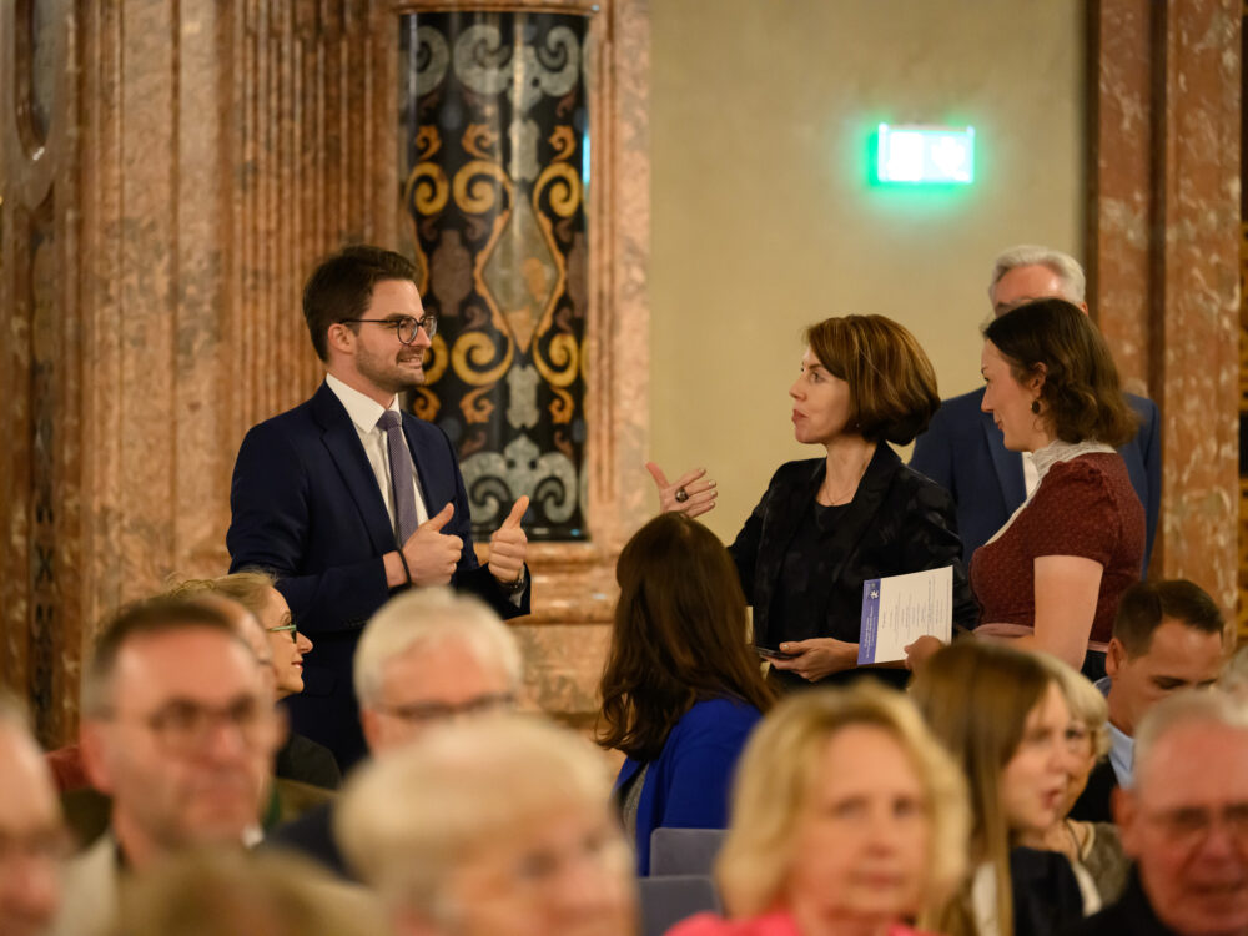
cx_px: 598
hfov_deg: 12.6
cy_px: 468
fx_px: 5655
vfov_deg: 9.5
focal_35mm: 157
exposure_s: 1/200
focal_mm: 145
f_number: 2.8
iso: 7200
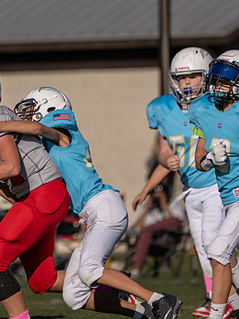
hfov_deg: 1.8
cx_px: 20
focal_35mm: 844
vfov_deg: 2.4
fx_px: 7784
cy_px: 141
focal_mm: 400
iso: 160
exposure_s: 1/2000
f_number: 5.6
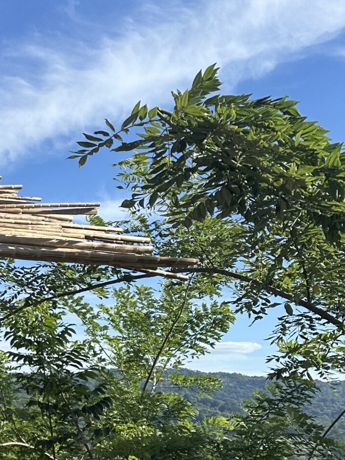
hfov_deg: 20.4
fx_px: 864
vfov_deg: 29.4
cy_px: 338
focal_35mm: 65
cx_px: -119
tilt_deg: +6.4
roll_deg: -2.1
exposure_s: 1/3247
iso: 80
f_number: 1.78
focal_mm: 6.86
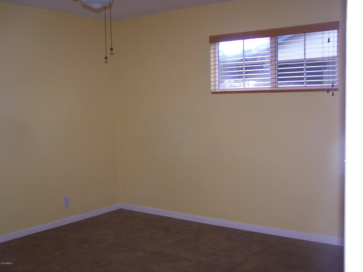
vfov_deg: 33.6
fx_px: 451
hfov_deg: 43.9
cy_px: 136
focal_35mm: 43
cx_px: 182
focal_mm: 7.1
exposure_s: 1/60
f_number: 2.8
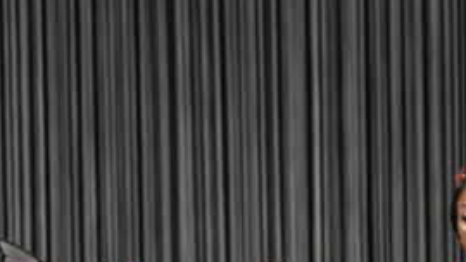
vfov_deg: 2.3
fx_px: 6538
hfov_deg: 4.1
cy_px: 349
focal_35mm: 529
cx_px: 559
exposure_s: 1/100
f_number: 3.5
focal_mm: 133
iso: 2000
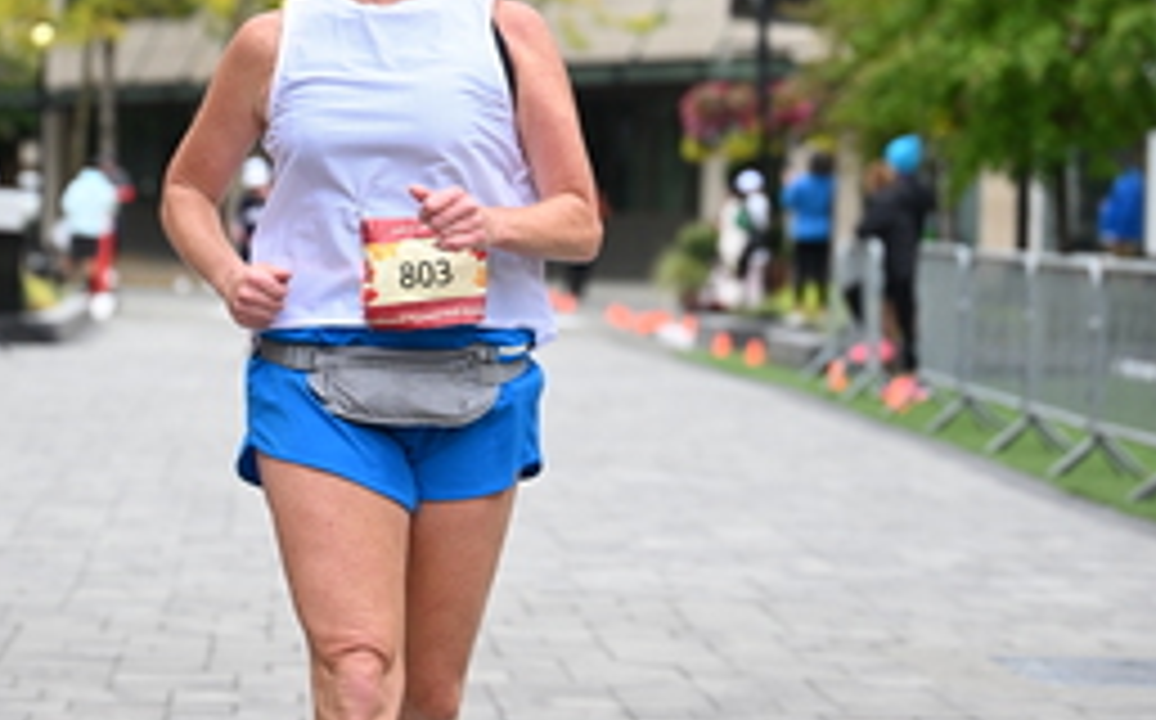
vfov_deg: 8.5
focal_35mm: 153
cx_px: 439
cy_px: 45
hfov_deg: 13.7
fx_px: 4815
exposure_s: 1/2500
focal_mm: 70
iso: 640
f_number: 2.8
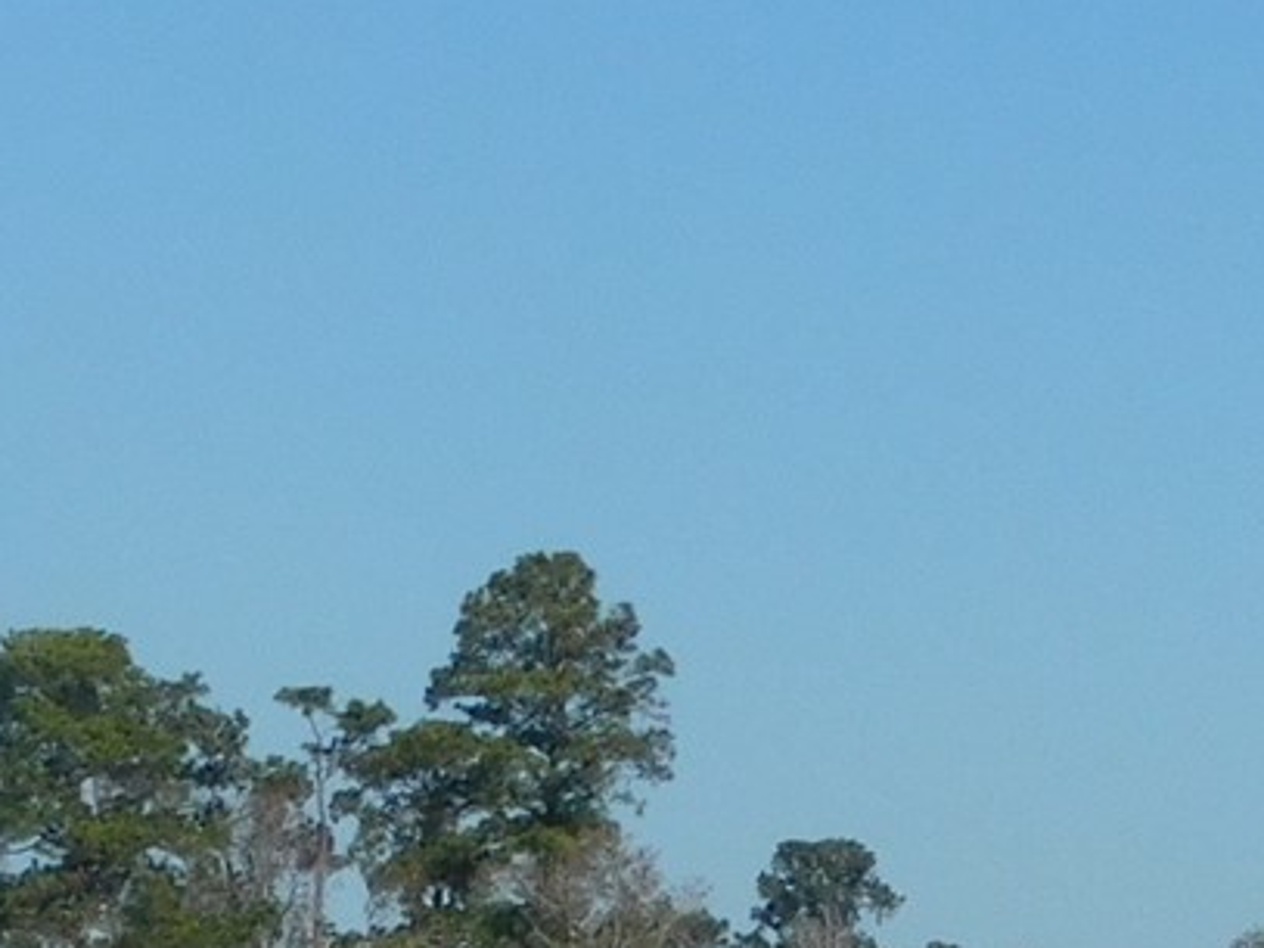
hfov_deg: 5.5
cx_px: 1739
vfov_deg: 4.1
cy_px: 1856
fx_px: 13032
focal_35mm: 357
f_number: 8.6
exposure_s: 1/400
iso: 125
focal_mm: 12.6
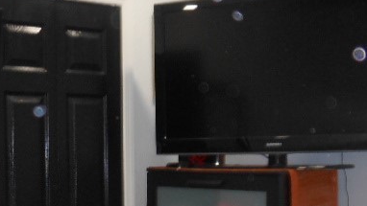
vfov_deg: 16.4
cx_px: 110
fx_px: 710
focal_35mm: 73
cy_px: 174
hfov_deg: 28.7
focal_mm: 4.5
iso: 200
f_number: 3.2
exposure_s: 1/25
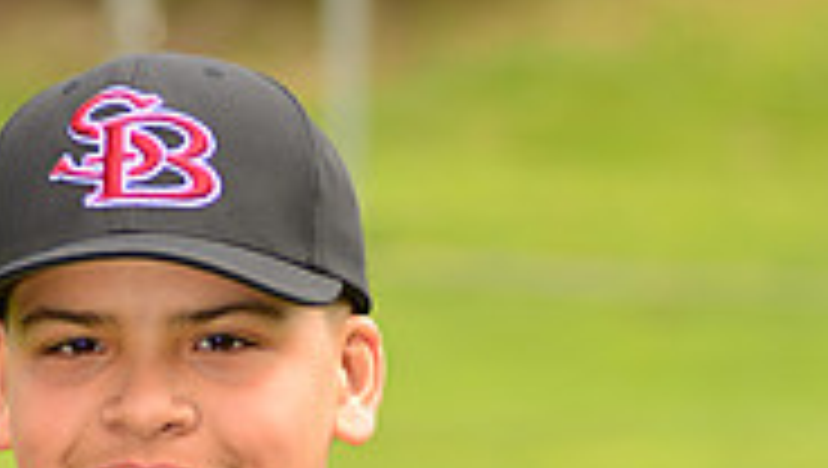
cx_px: 281
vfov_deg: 3.2
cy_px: 792
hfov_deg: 5.6
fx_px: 8419
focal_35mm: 383
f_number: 5
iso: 100
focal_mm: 116
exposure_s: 1/250
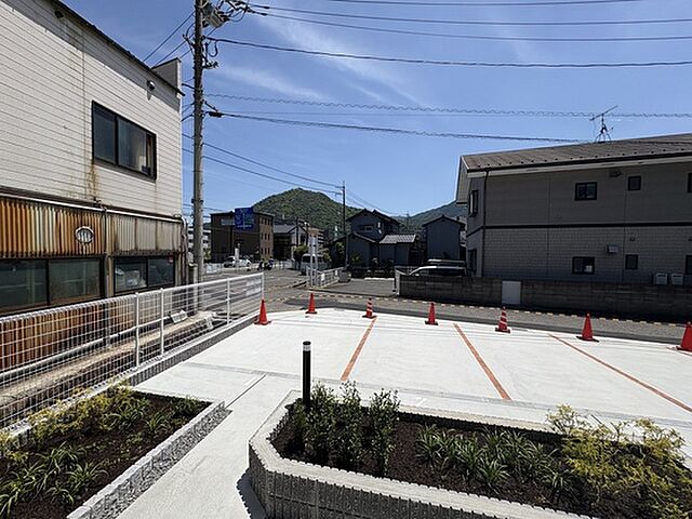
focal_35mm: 14
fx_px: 280
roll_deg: +1.1
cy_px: 260
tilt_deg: -2.0
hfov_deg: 102.1
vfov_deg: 85.7
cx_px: 346
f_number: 2.2
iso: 50
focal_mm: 2.22
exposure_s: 1/3390
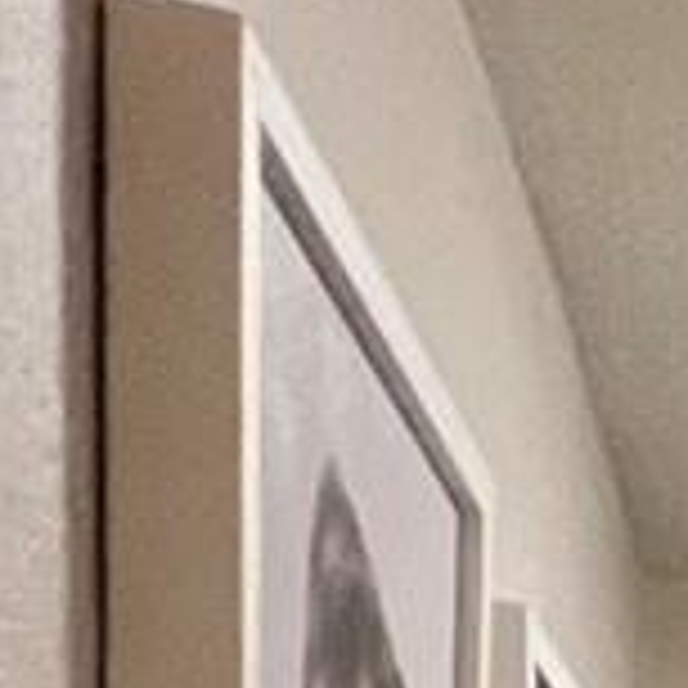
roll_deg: -2.9
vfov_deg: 11.5
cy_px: 1740
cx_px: 3188
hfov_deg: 6.9
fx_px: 2698
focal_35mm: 120
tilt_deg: -3.6
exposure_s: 1/60
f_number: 1.8
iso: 250
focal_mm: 1.57
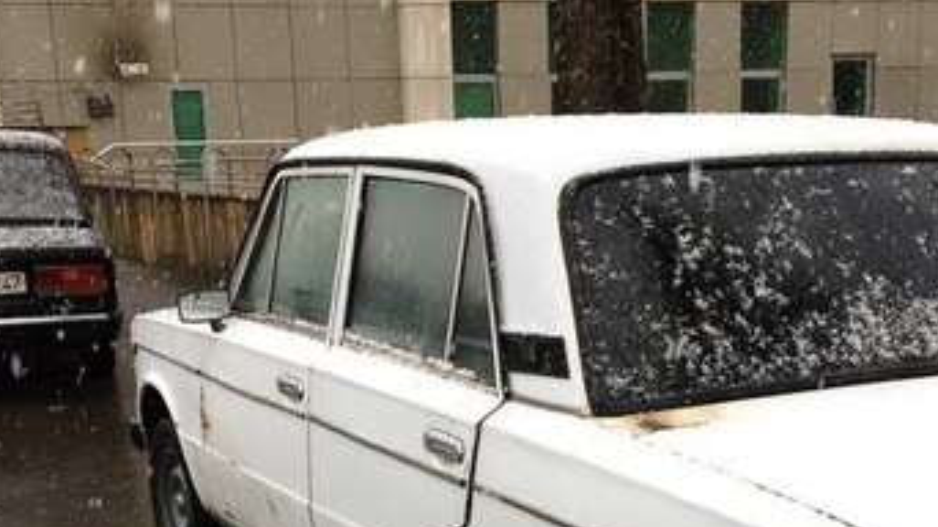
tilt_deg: -16.6
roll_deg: +0.5
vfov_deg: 18.7
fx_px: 1516
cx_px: 535
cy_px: 630
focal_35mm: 61
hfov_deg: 34.3
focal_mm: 4.15
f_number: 2.2
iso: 40
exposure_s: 1/100
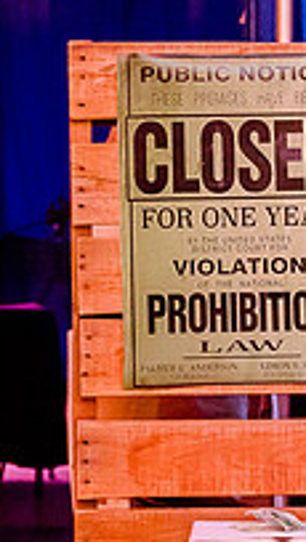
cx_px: 150
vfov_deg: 13.8
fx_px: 2247
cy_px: 250
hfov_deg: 7.8
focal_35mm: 156
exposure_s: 1/100
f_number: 2.8
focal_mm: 32
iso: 3200
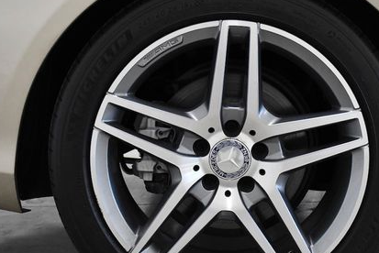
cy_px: 146
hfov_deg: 25.6
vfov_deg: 17.3
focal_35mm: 79
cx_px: 237
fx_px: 832
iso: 2000
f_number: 5.6
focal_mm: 34
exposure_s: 1/1250
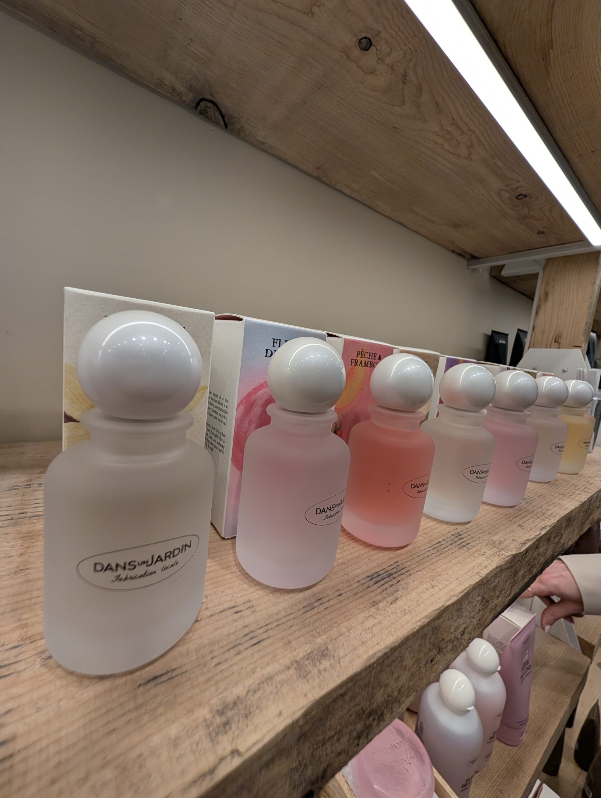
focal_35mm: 12
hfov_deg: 94.6
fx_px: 277
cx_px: 300
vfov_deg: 110.5
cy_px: 399
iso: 58
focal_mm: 2.02
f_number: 1.7
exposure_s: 1/500
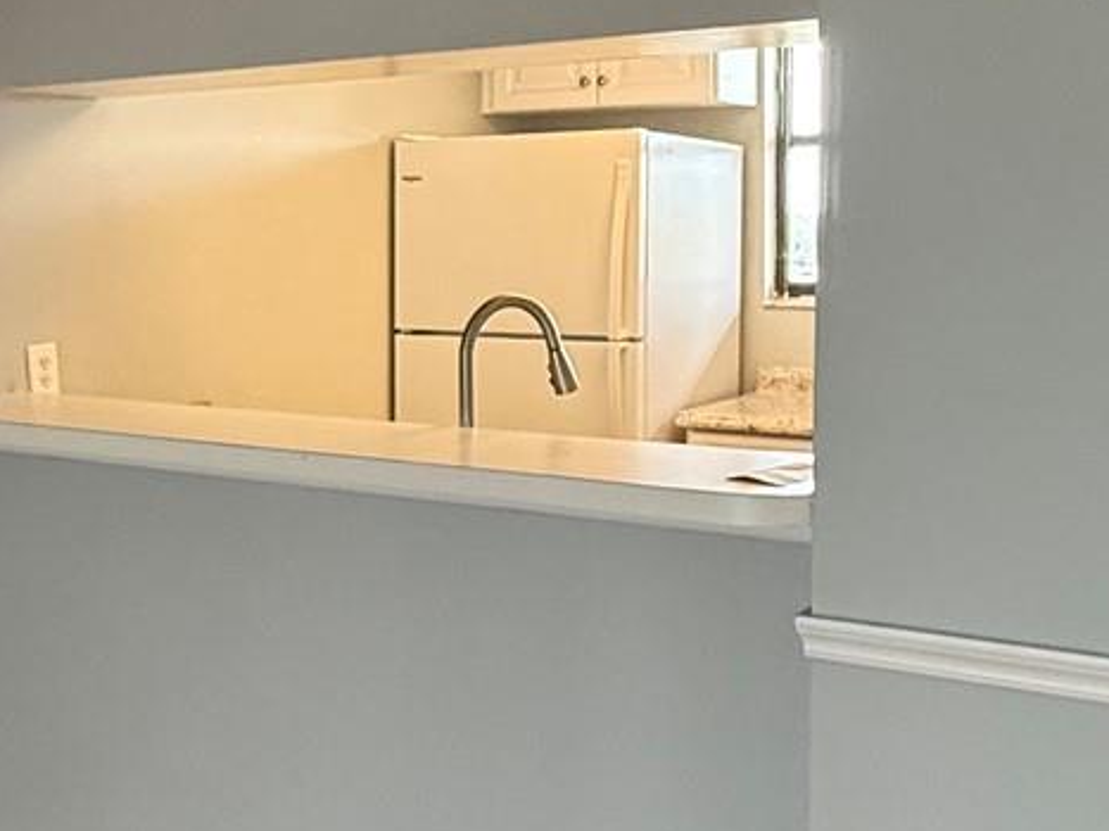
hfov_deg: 39.0
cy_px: 332
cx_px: 337
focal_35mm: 48
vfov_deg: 30.2
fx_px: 1537
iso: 400
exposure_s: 1/120
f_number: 2.2
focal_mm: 2.22
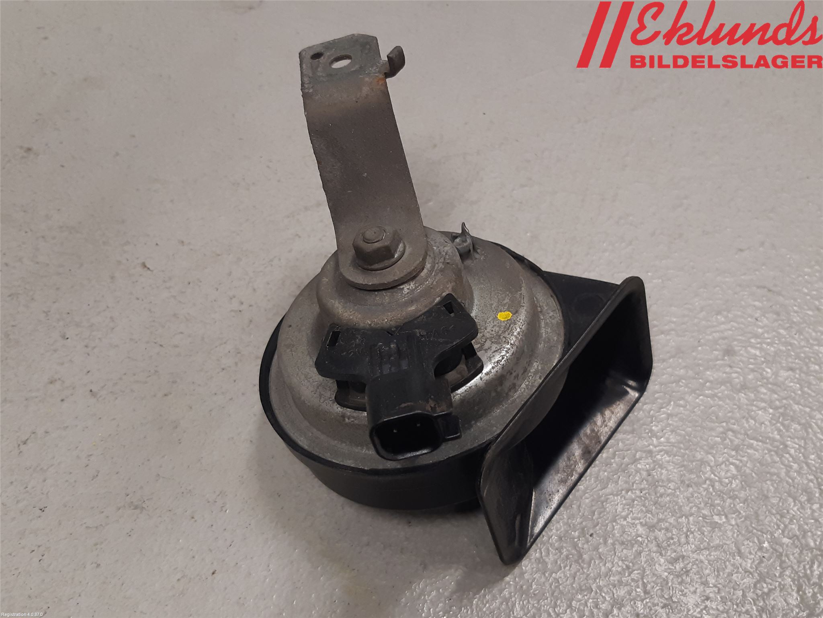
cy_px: 309
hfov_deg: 67.3
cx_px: 412
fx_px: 618
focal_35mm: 26
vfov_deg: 53.1
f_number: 1.7
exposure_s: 1/50
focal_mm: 3.93
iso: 100
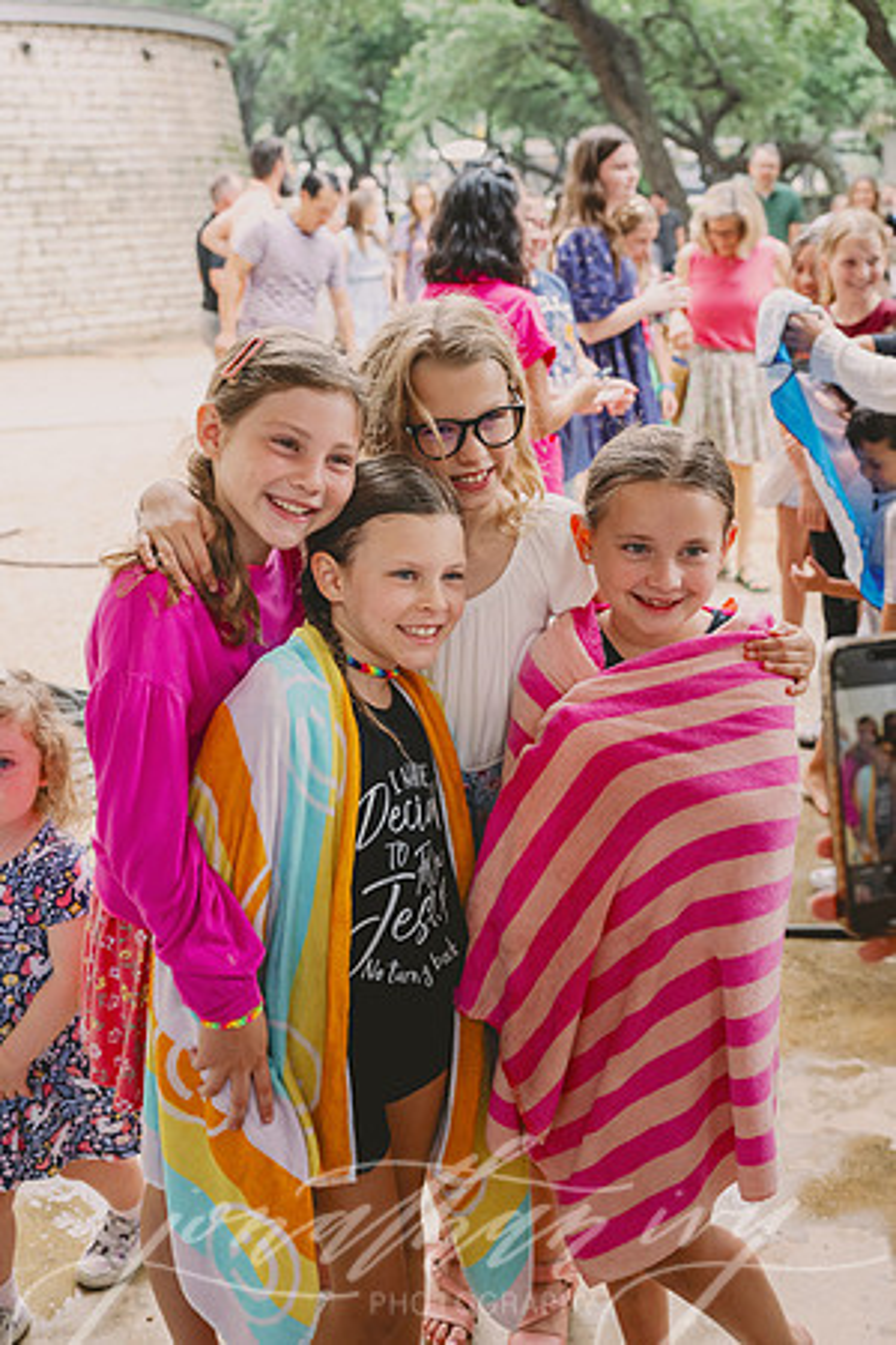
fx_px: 1456
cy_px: 672
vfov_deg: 49.6
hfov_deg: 34.2
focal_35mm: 39
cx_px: 448
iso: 1250
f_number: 4.5
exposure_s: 1/640
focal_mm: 39
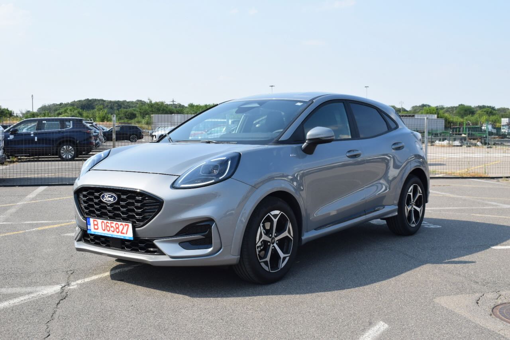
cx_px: 255
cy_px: 170
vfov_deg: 30.9
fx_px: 616
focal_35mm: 44
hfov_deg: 45.0
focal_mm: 29
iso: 200
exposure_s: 1/320
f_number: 9
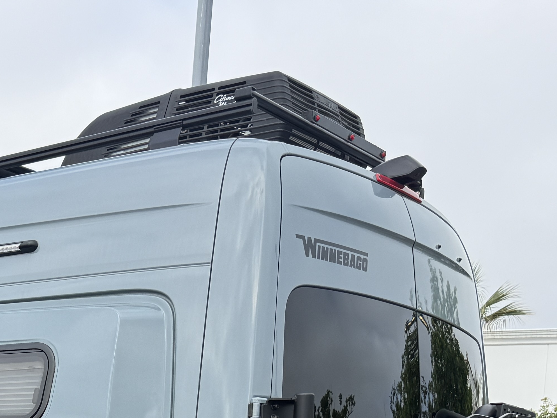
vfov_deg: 19.6
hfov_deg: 25.8
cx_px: -71
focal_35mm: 69
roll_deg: -3.1
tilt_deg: -2.8
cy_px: 541
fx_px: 1110
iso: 80
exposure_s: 1/2907
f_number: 1.78
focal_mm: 6.76
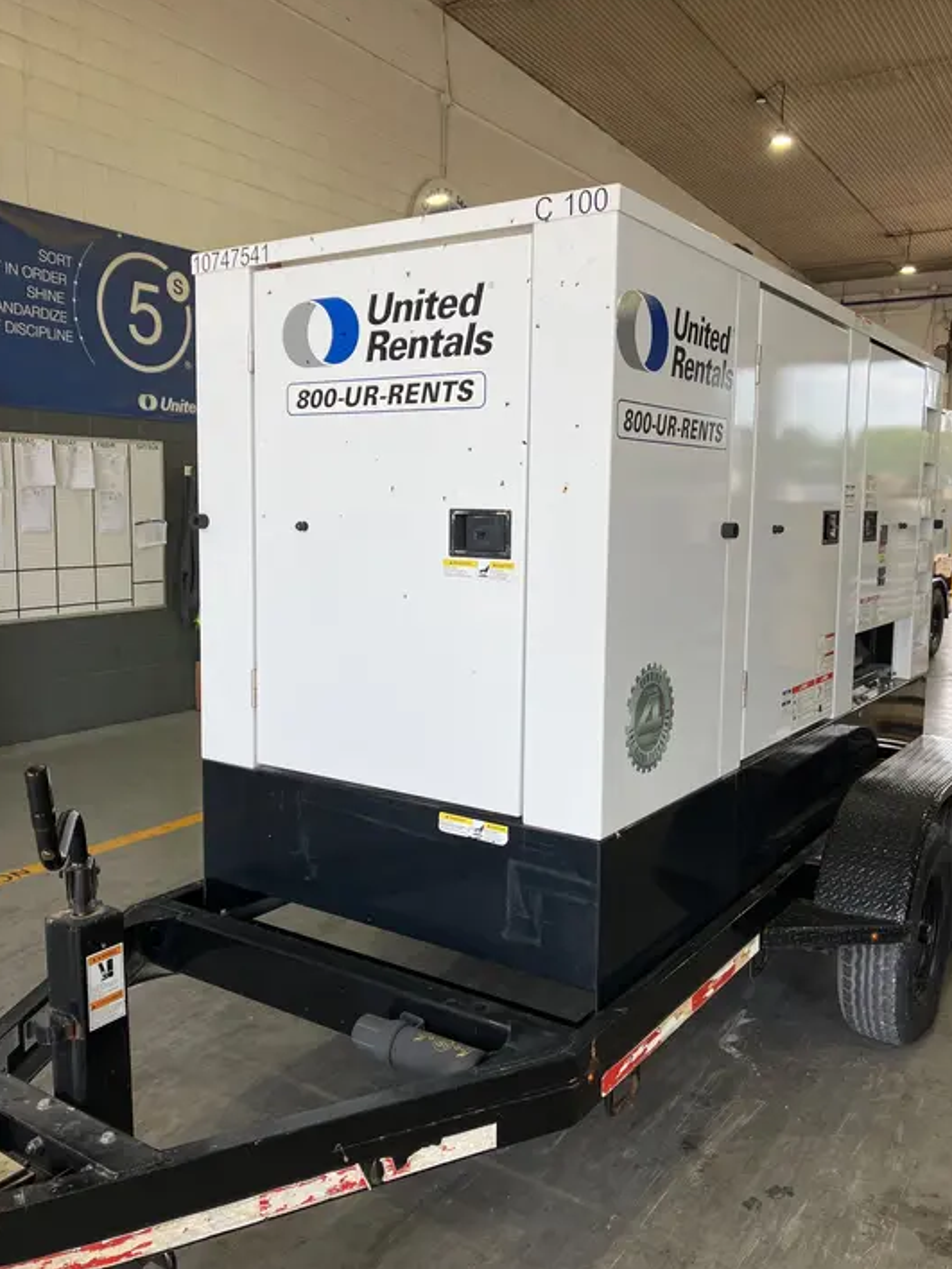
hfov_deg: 48.2
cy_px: 623
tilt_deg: -6.1
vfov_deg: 61.7
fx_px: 1063
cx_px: 488
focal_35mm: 29
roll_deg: -0.3
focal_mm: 3.99
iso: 32
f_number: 1.8
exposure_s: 1/357
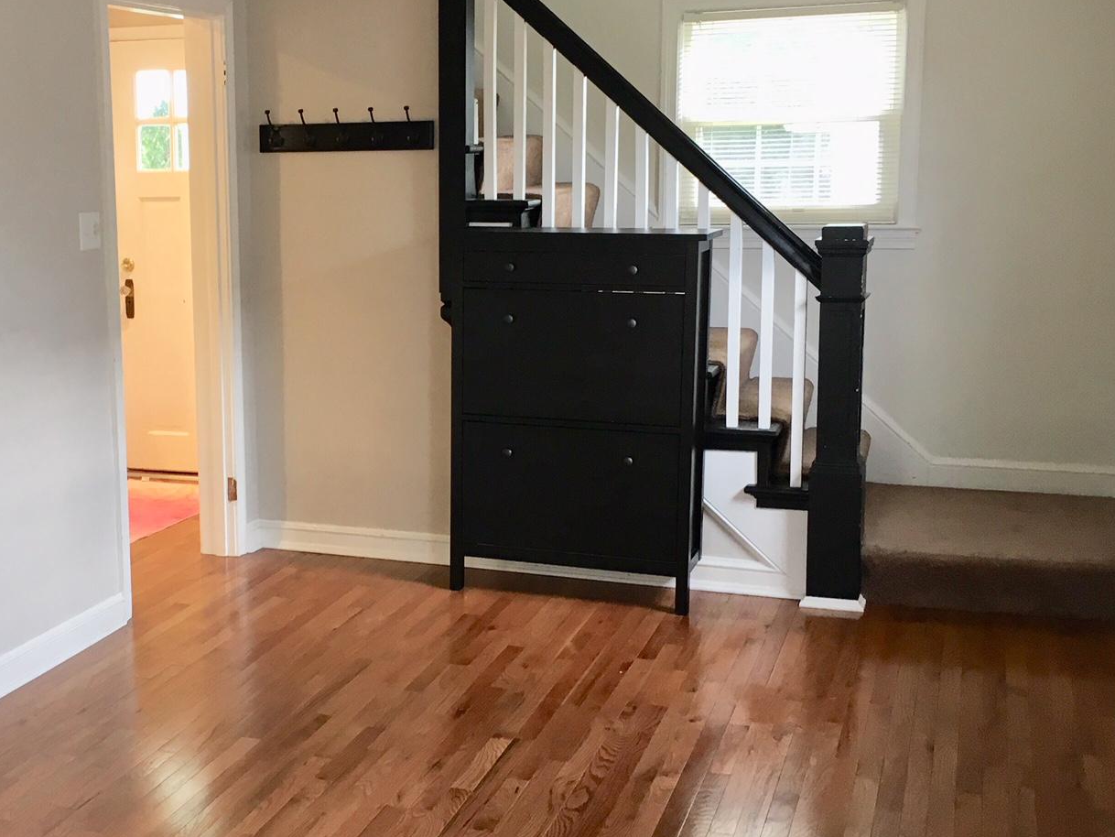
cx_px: 318
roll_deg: -0.5
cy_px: 418
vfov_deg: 30.3
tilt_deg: -11.1
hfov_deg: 38.9
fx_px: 1546
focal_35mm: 48
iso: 64
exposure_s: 1/30
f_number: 2.2
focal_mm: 4.15
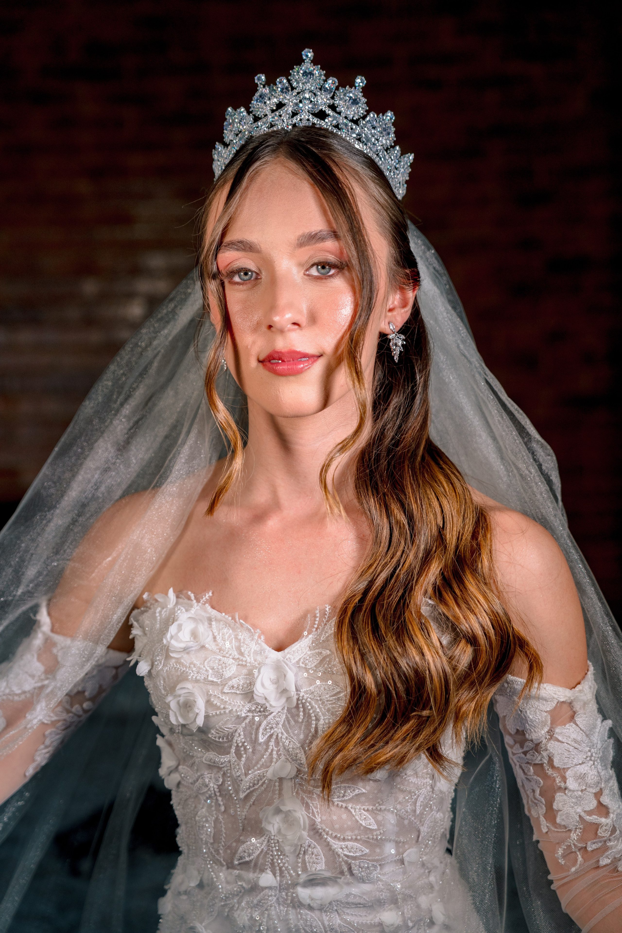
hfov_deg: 25.1
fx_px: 1399
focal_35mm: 54
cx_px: 311
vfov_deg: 36.9
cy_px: 466
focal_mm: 54
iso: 400
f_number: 2.8
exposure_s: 1/320
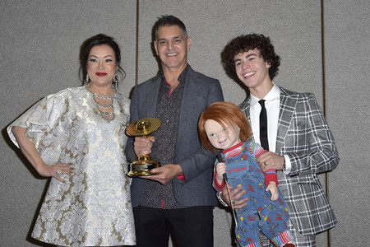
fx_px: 462
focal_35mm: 45
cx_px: 185
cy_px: 124
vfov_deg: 29.9
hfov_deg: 43.6
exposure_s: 1/250
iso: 500
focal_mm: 45
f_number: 6.3
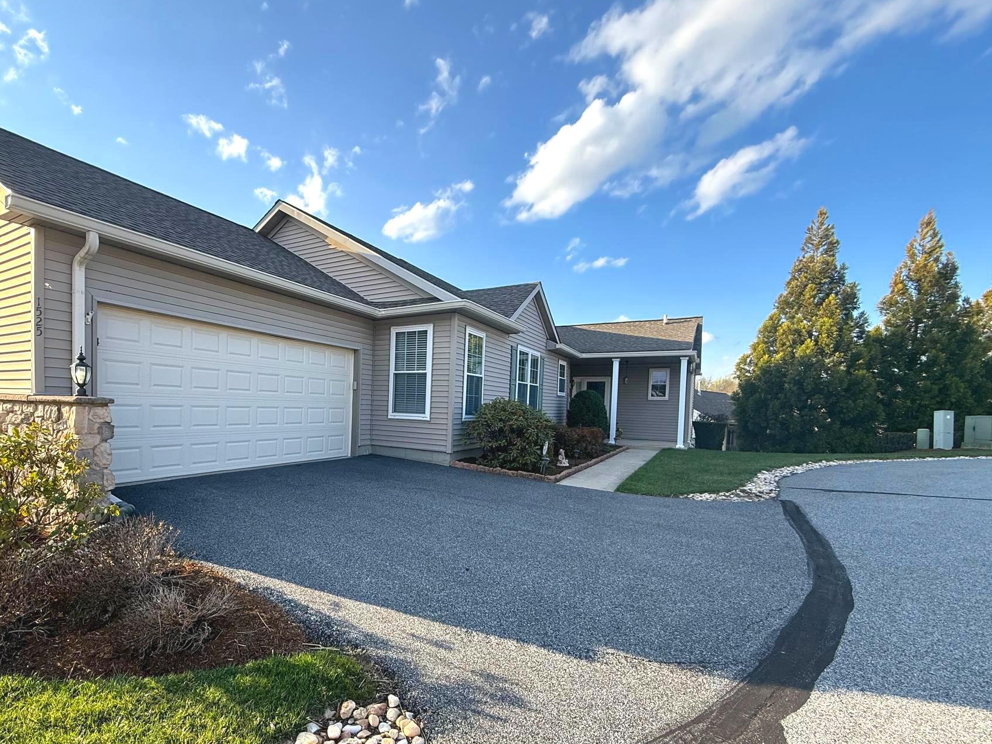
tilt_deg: -2.0
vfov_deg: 74.3
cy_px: 425
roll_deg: -0.5
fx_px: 487
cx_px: 394
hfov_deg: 89.8
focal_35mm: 17
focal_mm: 2.22
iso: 64
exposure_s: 1/619
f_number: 2.2
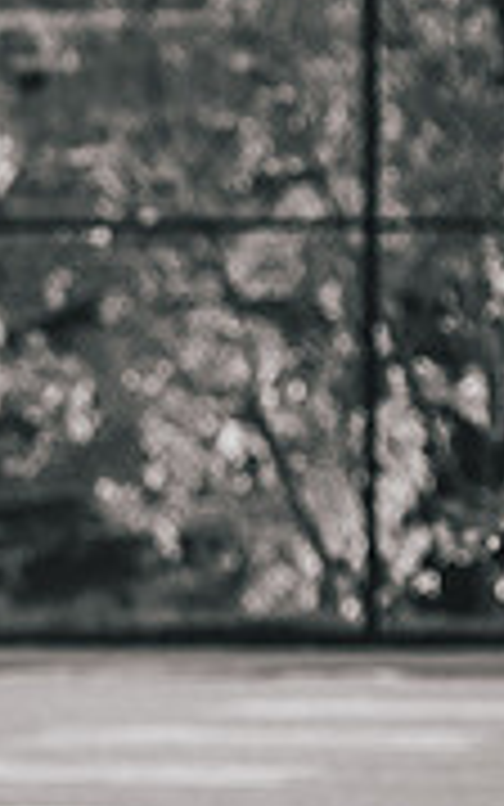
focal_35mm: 952
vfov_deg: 2.2
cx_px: -425
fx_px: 20905
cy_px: 684
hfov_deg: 1.4
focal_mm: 227
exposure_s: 1/1250
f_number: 6.3
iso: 800
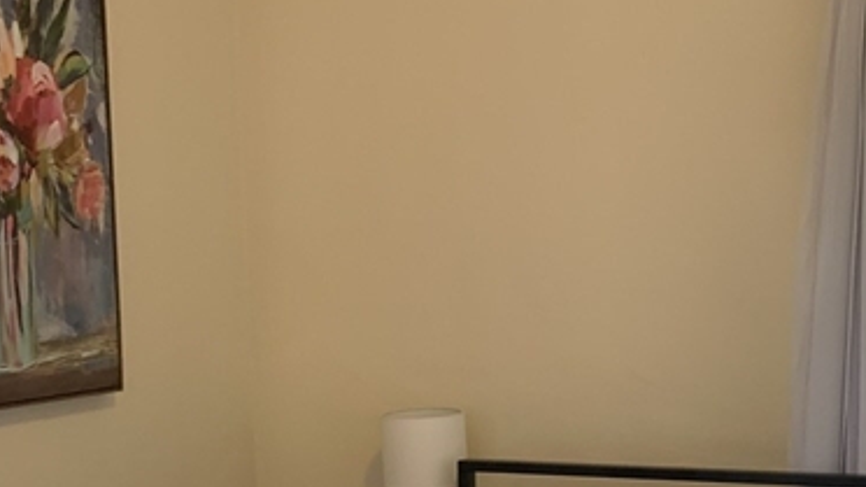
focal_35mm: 78
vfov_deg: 15.2
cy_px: 489
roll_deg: +0.3
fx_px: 1791
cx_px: 750
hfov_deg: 26.4
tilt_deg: -8.3
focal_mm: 4.25
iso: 125
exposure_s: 1/60
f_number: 1.8
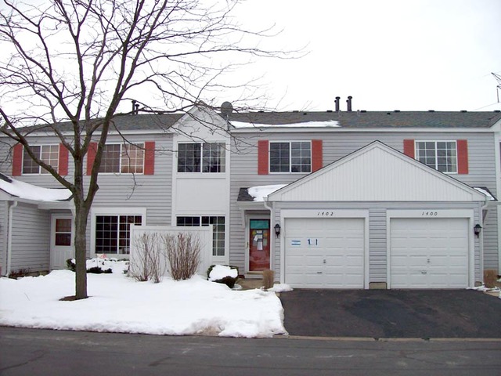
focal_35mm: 36
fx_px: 521
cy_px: 188
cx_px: 250
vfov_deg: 39.7
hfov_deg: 51.4
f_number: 2.7
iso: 80
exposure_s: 1/293
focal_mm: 6
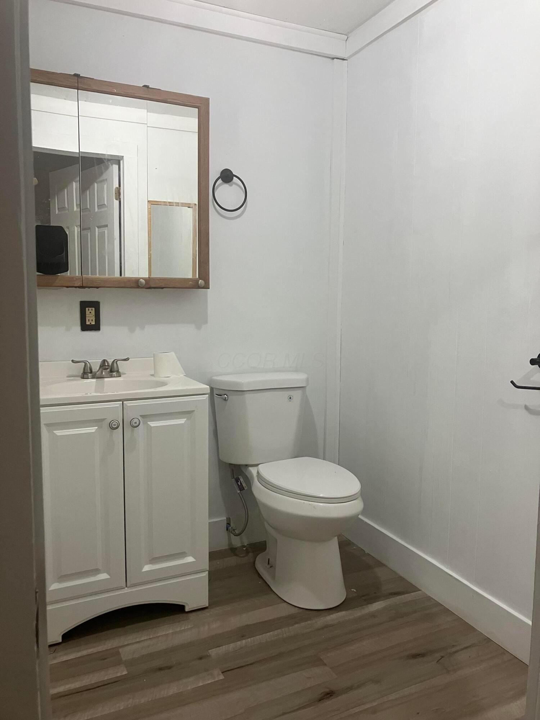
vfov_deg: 63.4
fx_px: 582
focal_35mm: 28
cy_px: 360
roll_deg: -1.2
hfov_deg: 49.7
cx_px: 270
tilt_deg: -6.3
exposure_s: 1/60
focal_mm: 3.99
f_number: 1.8
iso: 160
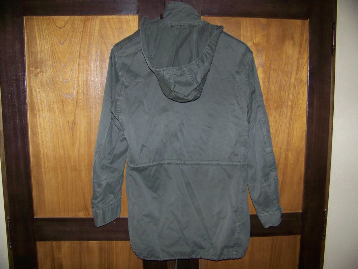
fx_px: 372
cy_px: 134
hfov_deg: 51.4
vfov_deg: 39.7
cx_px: 179
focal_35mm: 36
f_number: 2.8
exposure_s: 1/30
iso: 200
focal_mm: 5.85
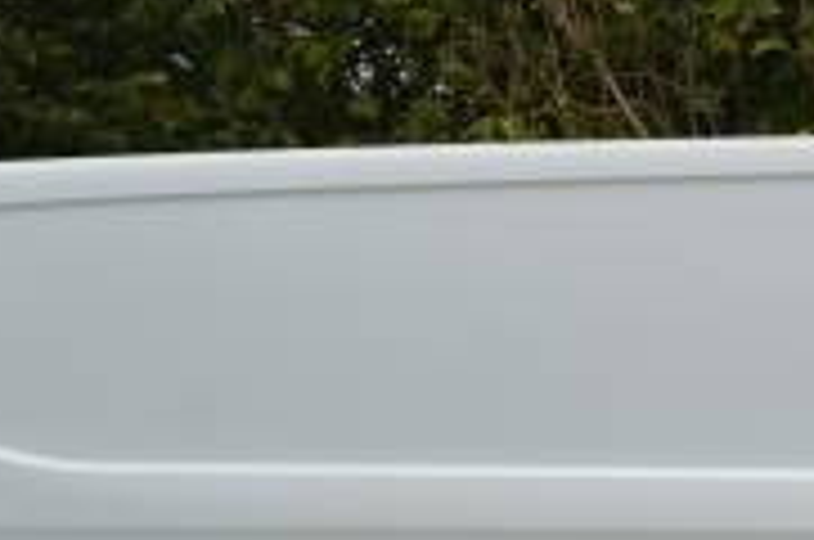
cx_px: 1007
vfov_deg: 9.1
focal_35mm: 148
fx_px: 3337
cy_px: 648
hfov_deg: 13.5
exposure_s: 1/320
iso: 100
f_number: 5.6
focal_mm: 41.8
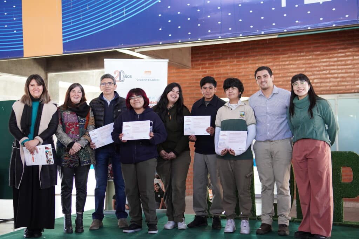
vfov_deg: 27.3
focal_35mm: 50
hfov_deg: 40.0
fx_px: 494
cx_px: 180
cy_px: 120
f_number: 2.2
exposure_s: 1/80
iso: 1000
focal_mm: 33
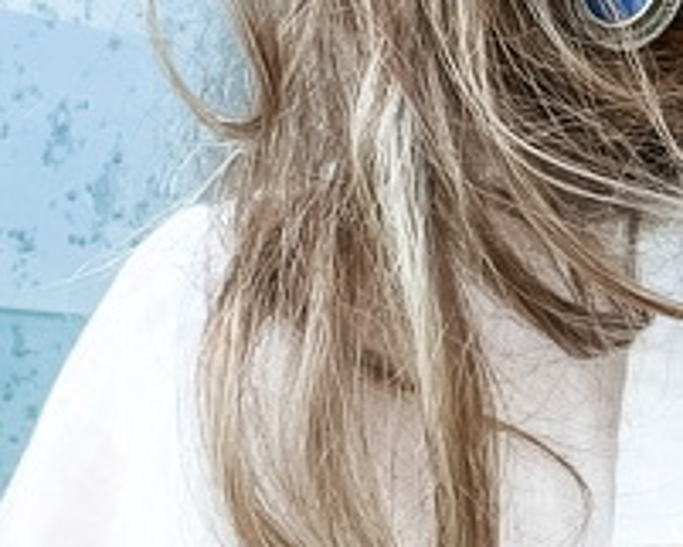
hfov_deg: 12.2
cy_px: 279
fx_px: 3013
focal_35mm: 149
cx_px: 1074
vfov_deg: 10.4
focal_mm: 2.71
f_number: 2.2
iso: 25
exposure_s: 1/120
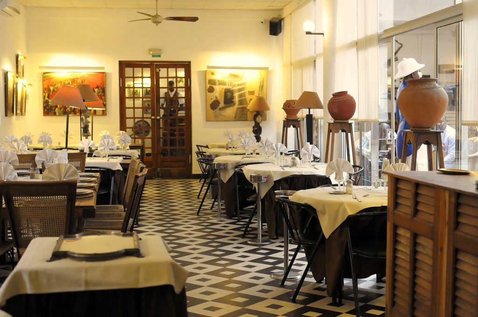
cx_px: 239
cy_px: 158
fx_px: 696
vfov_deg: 25.7
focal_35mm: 52
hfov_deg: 37.9
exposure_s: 1/60
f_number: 2.8
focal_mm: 35
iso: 1600
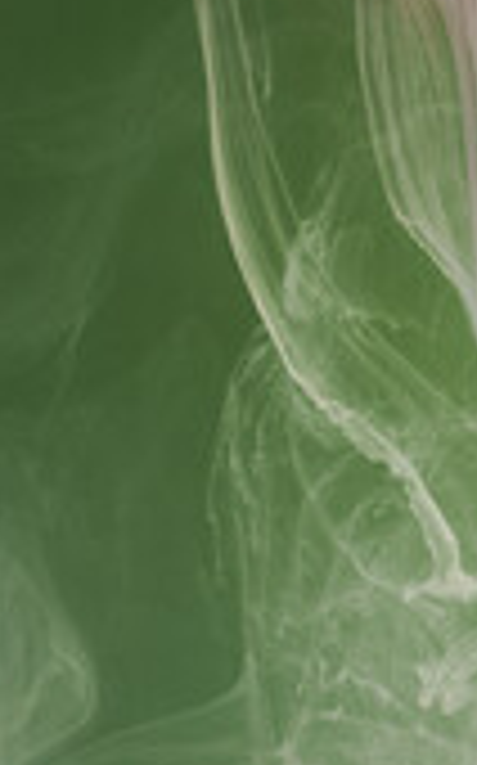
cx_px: 706
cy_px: 140
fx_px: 16835
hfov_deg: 1.6
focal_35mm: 808
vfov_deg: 2.6
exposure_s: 1/200
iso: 50
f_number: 16
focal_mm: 180
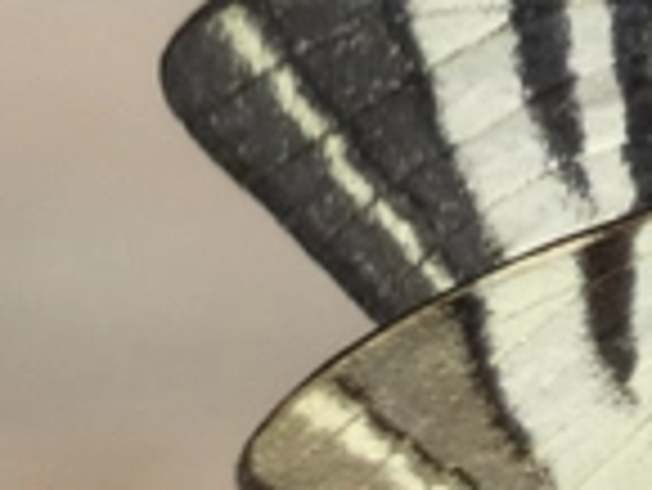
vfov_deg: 1.1
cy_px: 652
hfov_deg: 1.5
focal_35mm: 1323
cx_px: 1389
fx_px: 24940
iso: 80
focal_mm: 53.8
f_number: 5.5
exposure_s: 1/250
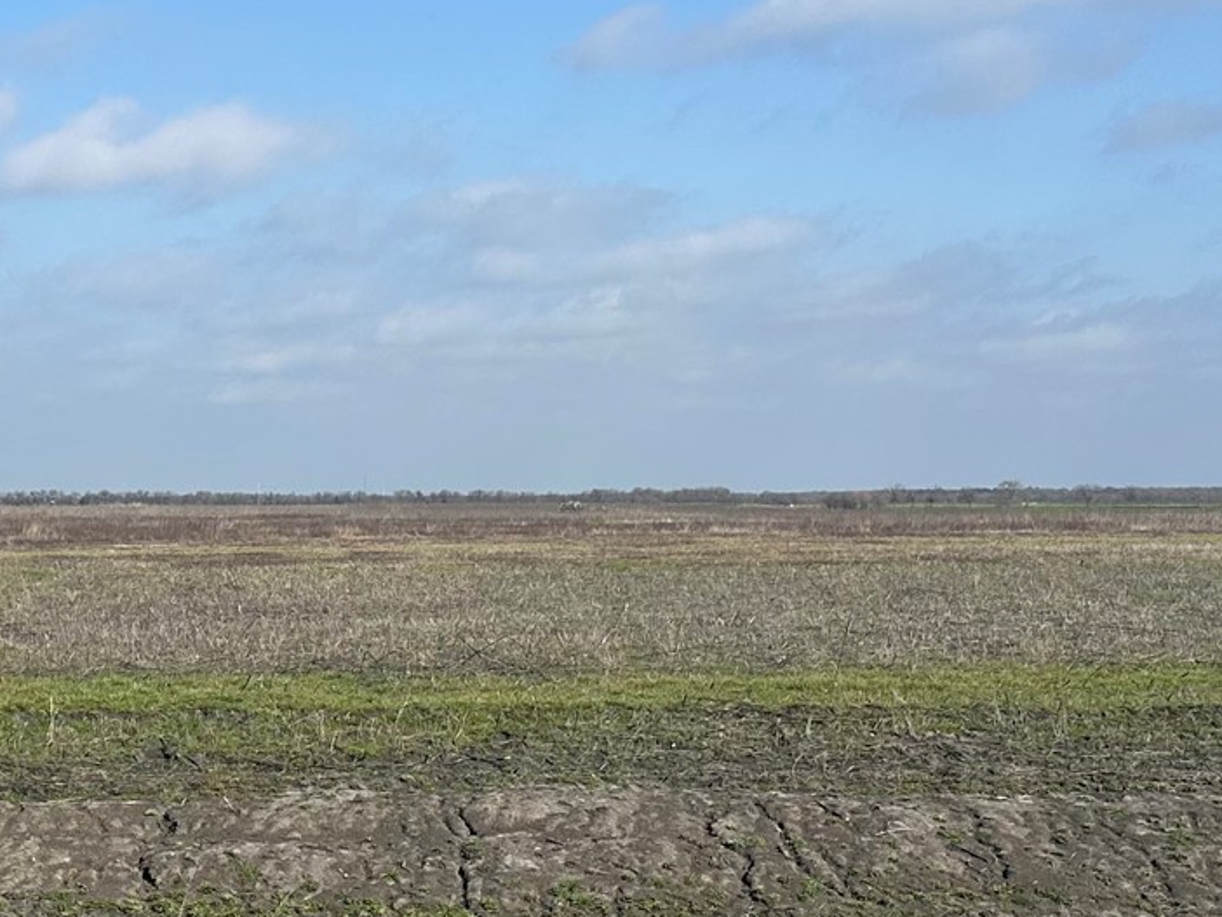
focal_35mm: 70
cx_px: 265
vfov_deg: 21.0
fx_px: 2472
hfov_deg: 27.3
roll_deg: +1.5
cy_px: 607
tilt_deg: -2.3
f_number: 1.78
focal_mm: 6.86
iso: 80
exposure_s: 1/6211
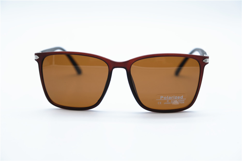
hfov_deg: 33.9
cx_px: 121
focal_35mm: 59
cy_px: 80
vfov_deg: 23.0
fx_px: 396
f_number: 4.5
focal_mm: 39
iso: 160
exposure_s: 1/200
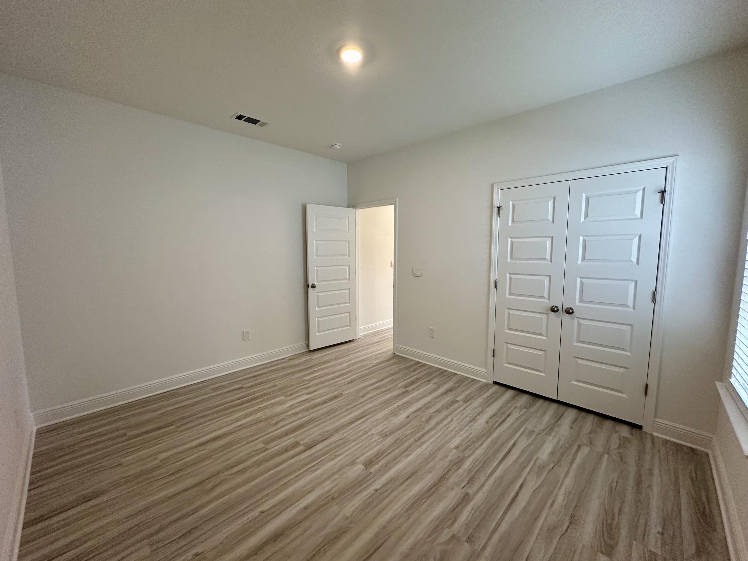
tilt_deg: -5.6
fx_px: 303
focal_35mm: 14
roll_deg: -0.4
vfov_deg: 85.7
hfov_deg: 102.1
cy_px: 280
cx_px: 374
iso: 200
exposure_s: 1/120
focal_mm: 2.22
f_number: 2.2
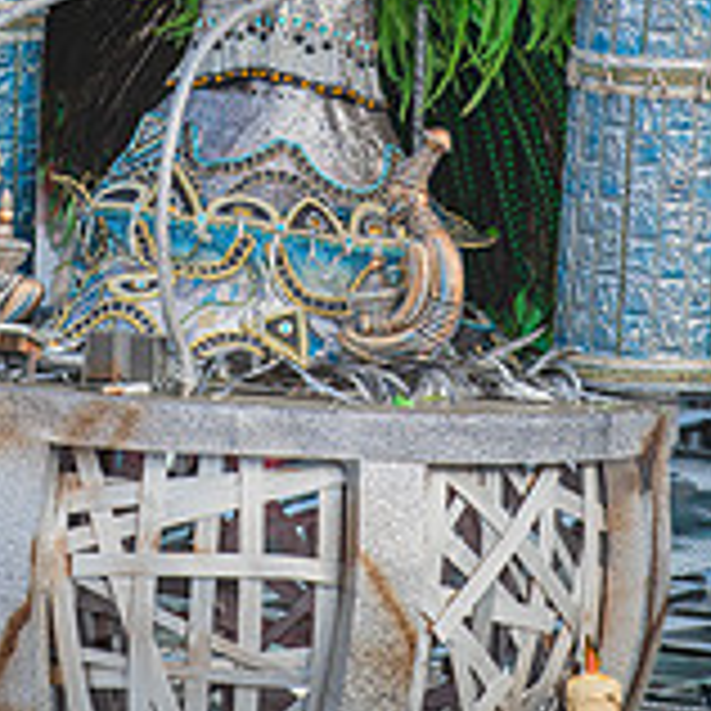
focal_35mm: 483
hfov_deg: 3.6
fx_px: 11224
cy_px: -104
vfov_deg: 3.6
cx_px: 261
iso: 200
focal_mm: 200
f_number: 5.6
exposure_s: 1/1600
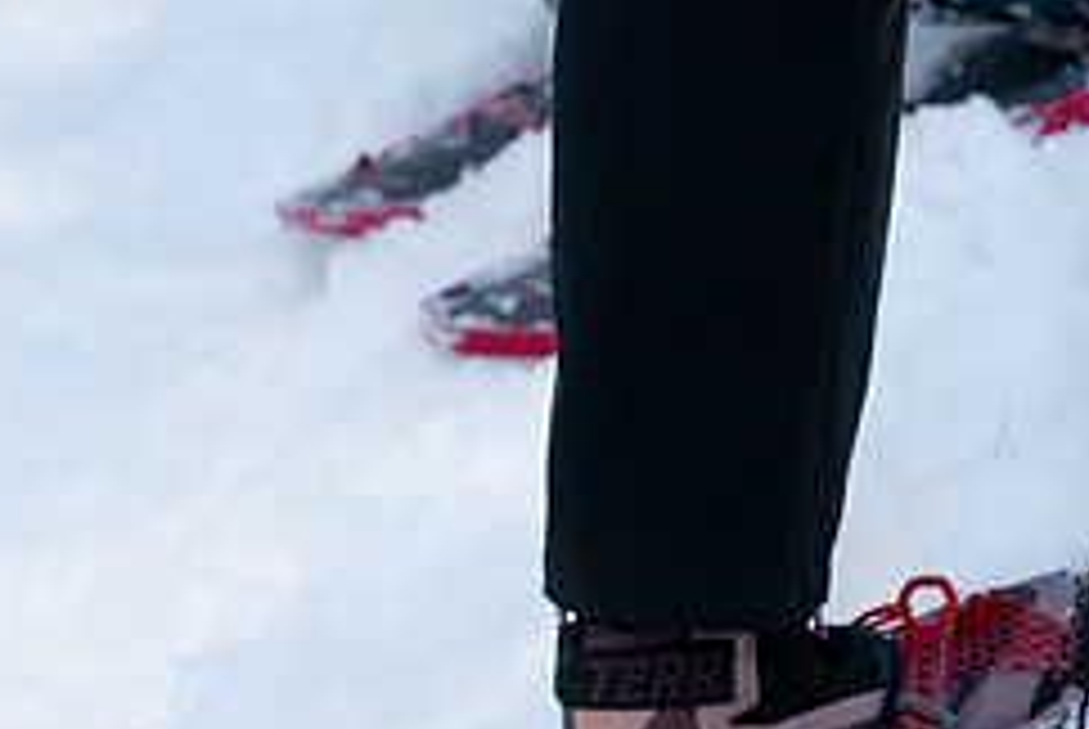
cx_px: 1108
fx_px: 5573
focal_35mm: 184
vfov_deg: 7.4
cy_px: 771
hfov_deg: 11.1
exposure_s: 1/500
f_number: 5
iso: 400
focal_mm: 70
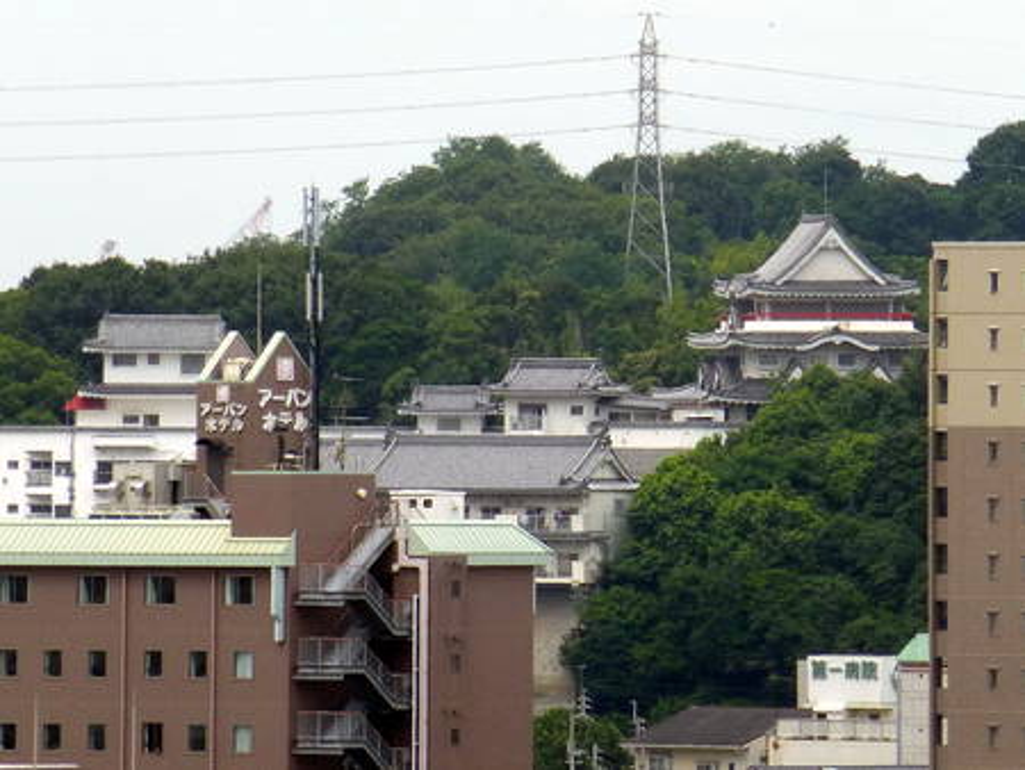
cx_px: 512
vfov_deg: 1.7
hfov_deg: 2.3
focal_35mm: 853
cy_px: 385
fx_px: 25271
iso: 100
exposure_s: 1/250
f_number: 6.4
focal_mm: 86
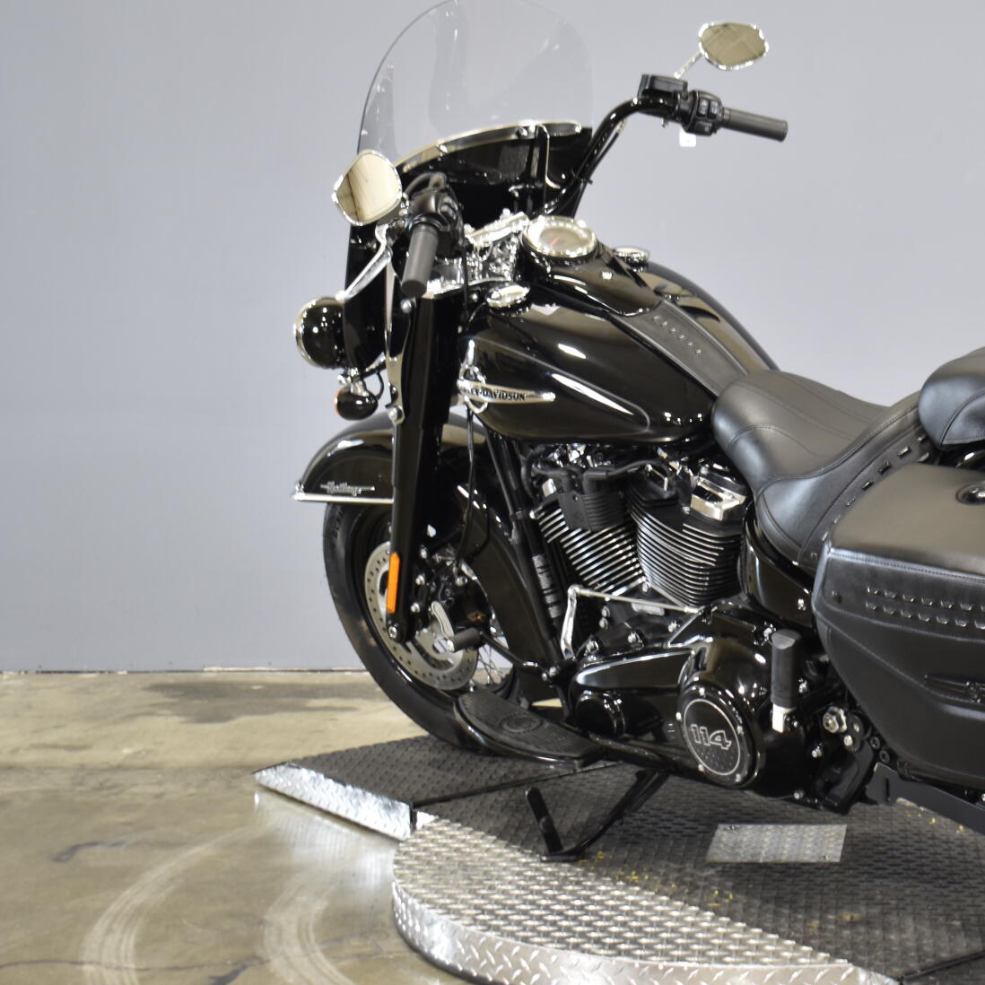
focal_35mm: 65
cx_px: 818
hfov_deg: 25.9
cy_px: 454
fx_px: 2093
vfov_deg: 26.5
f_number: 4.2
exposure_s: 1/10
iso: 400
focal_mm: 28
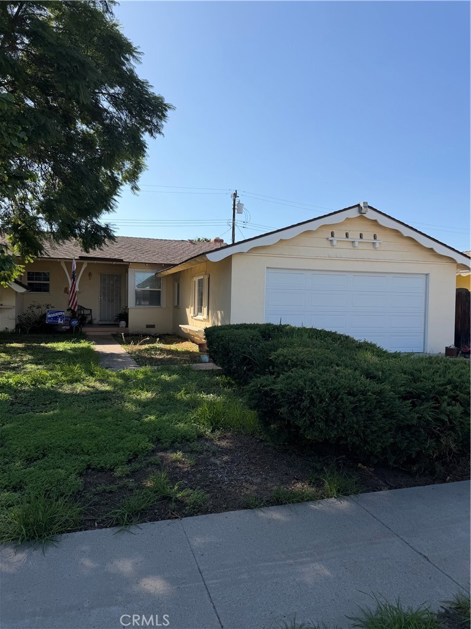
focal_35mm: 24
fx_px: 435
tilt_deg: -1.6
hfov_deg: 56.8
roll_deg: -1.1
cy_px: 314
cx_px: 236
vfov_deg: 71.6
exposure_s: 1/3425
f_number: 1.78
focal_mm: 6.76
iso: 80
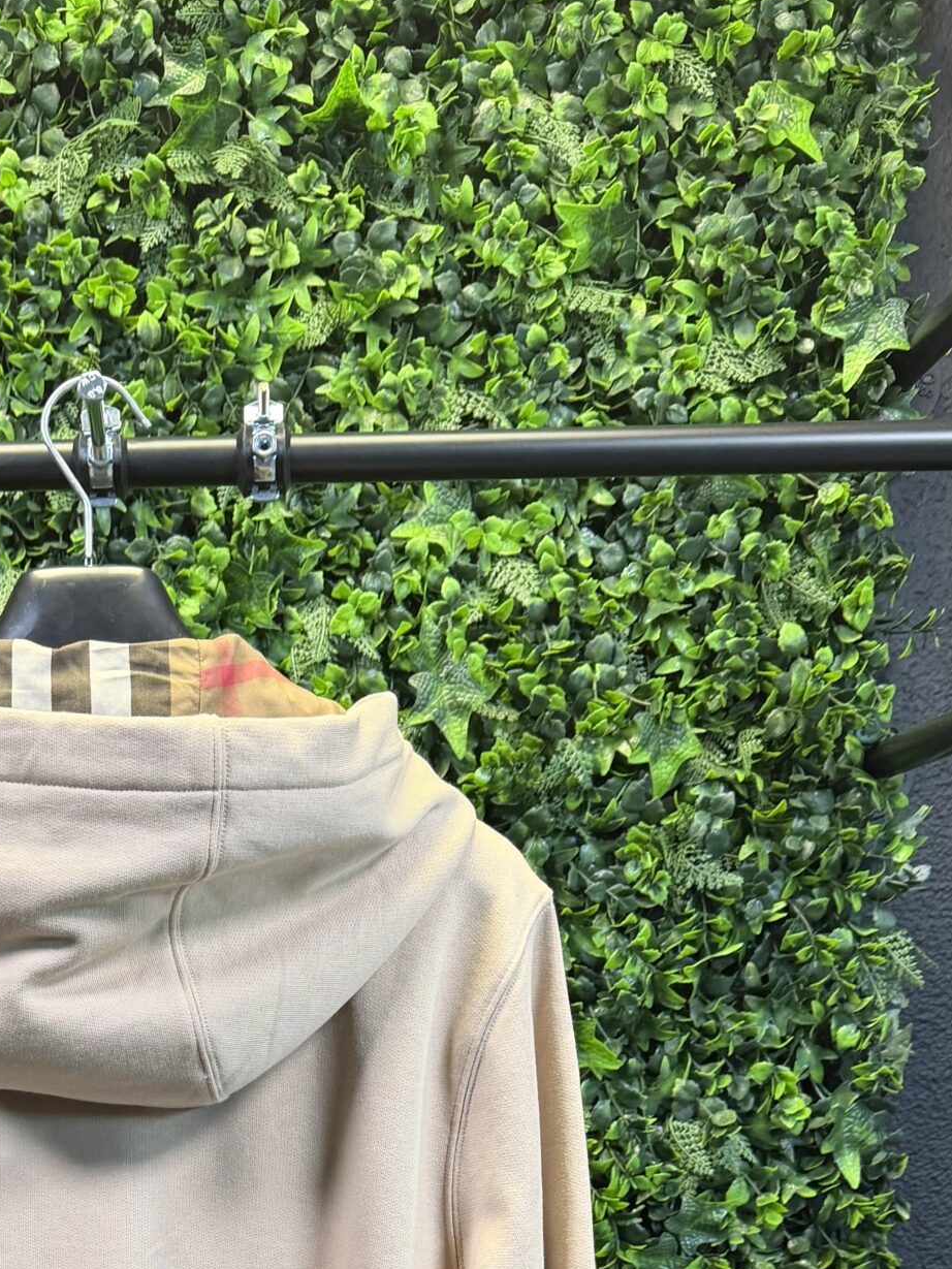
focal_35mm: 50
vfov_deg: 34.4
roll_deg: +0.9
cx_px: 117
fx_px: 1833
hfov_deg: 28.1
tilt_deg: -6.4
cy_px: 1298
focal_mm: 6.76
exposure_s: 1/50
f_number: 1.78
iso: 160
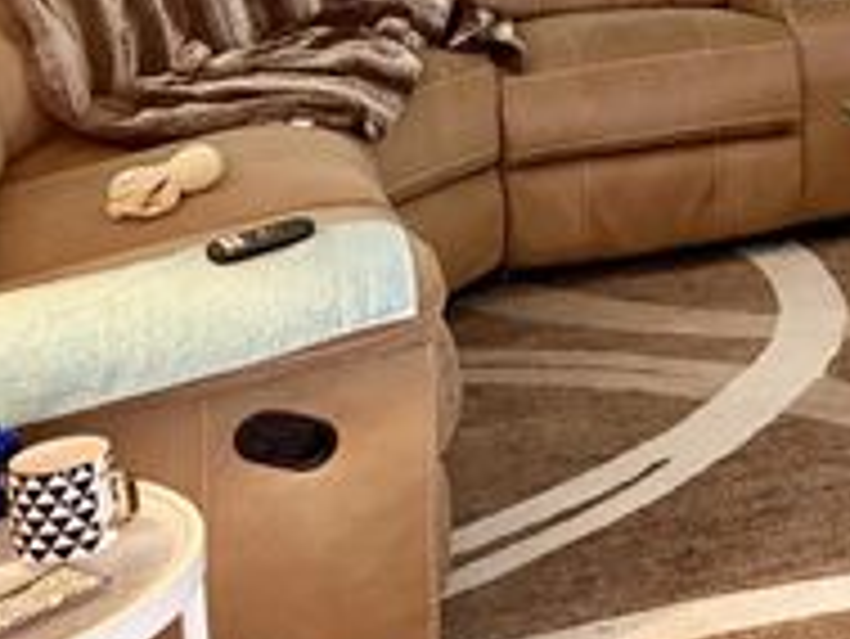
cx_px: 1322
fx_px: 2162
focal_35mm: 88
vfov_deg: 15.8
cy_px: -234
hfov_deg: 19.1
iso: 200
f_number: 1.6
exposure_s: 1/60
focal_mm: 5.96
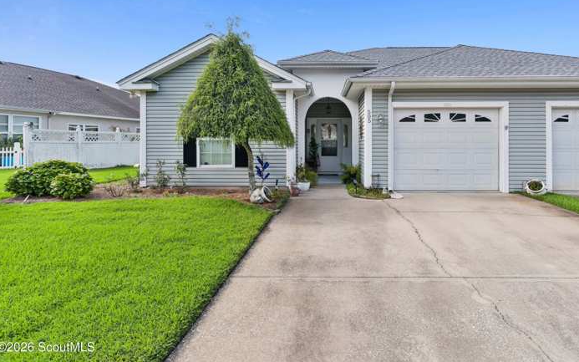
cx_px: 330
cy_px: 144
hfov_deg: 84.6
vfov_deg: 59.1
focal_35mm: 20
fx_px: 316
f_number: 8
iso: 250
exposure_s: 1/160
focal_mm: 17
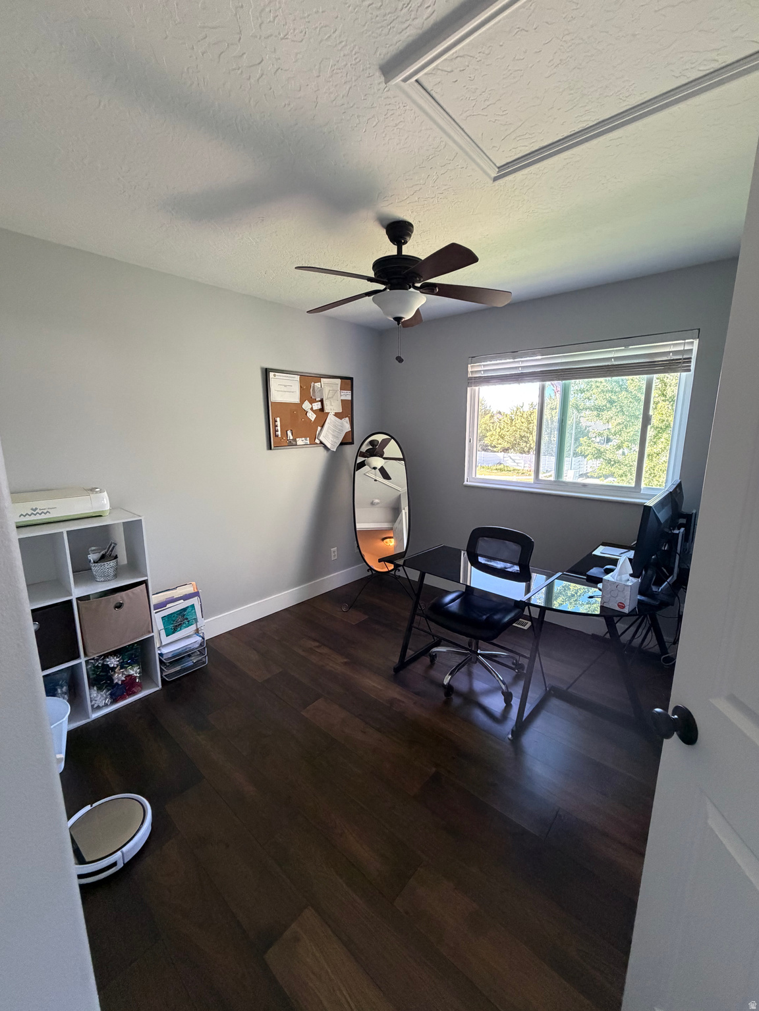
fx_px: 409
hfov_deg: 85.7
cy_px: 506
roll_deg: +0.1
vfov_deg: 102.1
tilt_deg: -10.9
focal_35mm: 14
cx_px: 380
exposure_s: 1/60
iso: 400
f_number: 2.2
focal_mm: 2.22
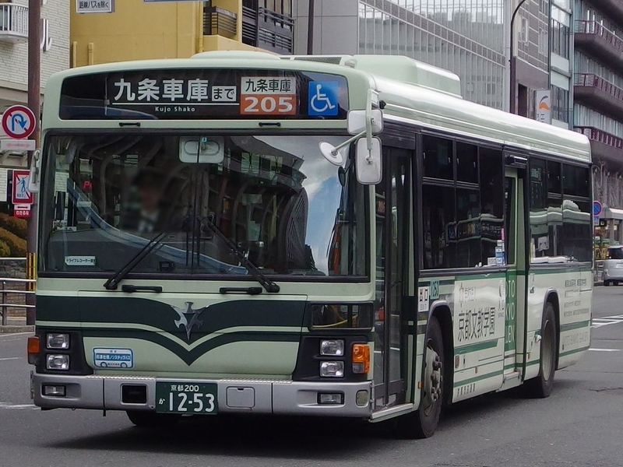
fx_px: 900
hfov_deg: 38.2
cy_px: 234
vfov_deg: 29.1
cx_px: 312
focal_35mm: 50
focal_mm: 10.7
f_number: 2.5
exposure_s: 1/500
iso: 200
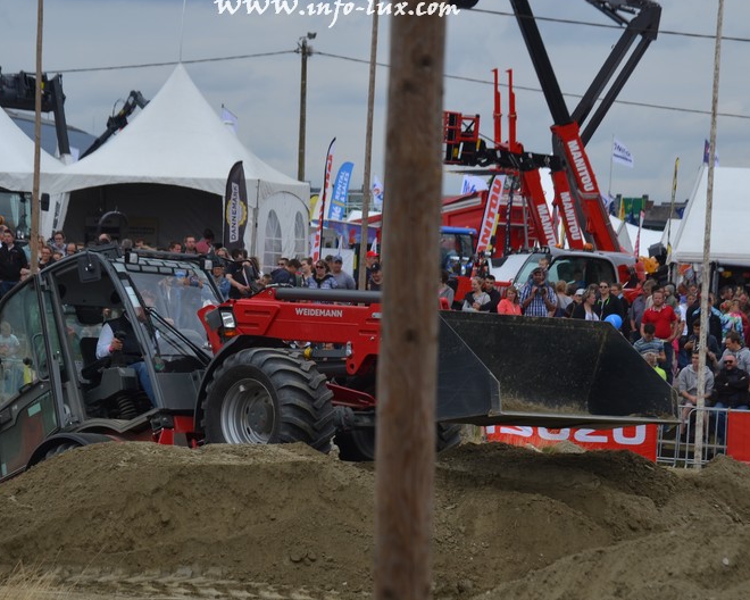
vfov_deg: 9.4
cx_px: 338
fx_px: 3634
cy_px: 378
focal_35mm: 164
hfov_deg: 11.8
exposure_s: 1/500
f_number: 5.6
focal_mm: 75
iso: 100
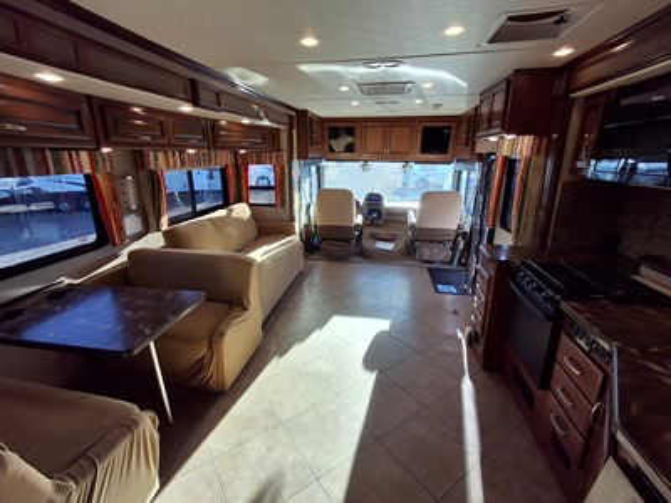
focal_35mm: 16
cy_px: 252
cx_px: 336
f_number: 2.2
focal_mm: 1.64
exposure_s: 1/136
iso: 40
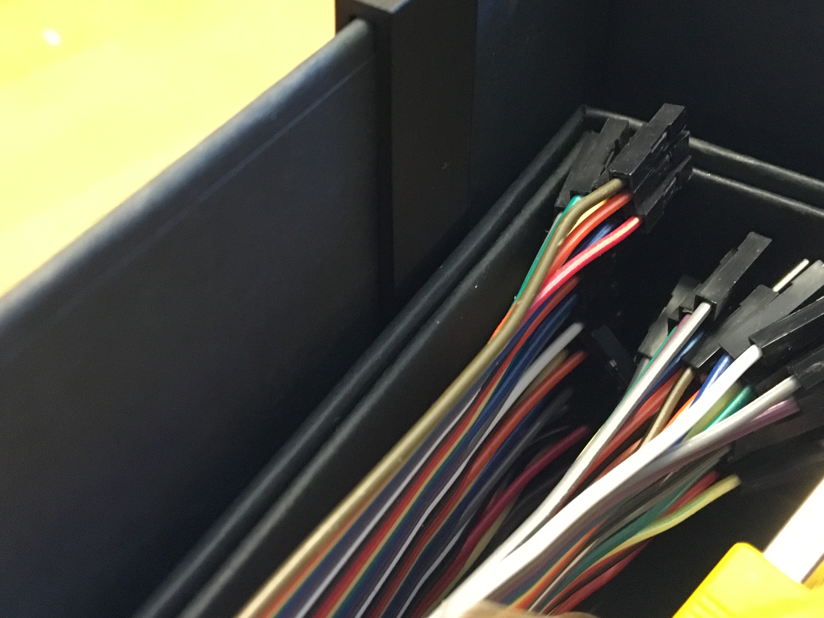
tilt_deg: -39.9
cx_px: 429
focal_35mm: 44
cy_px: 221
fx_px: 1047
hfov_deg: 42.9
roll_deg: -0.5
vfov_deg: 32.7
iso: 800
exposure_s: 1/17
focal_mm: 4.15
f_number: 2.2
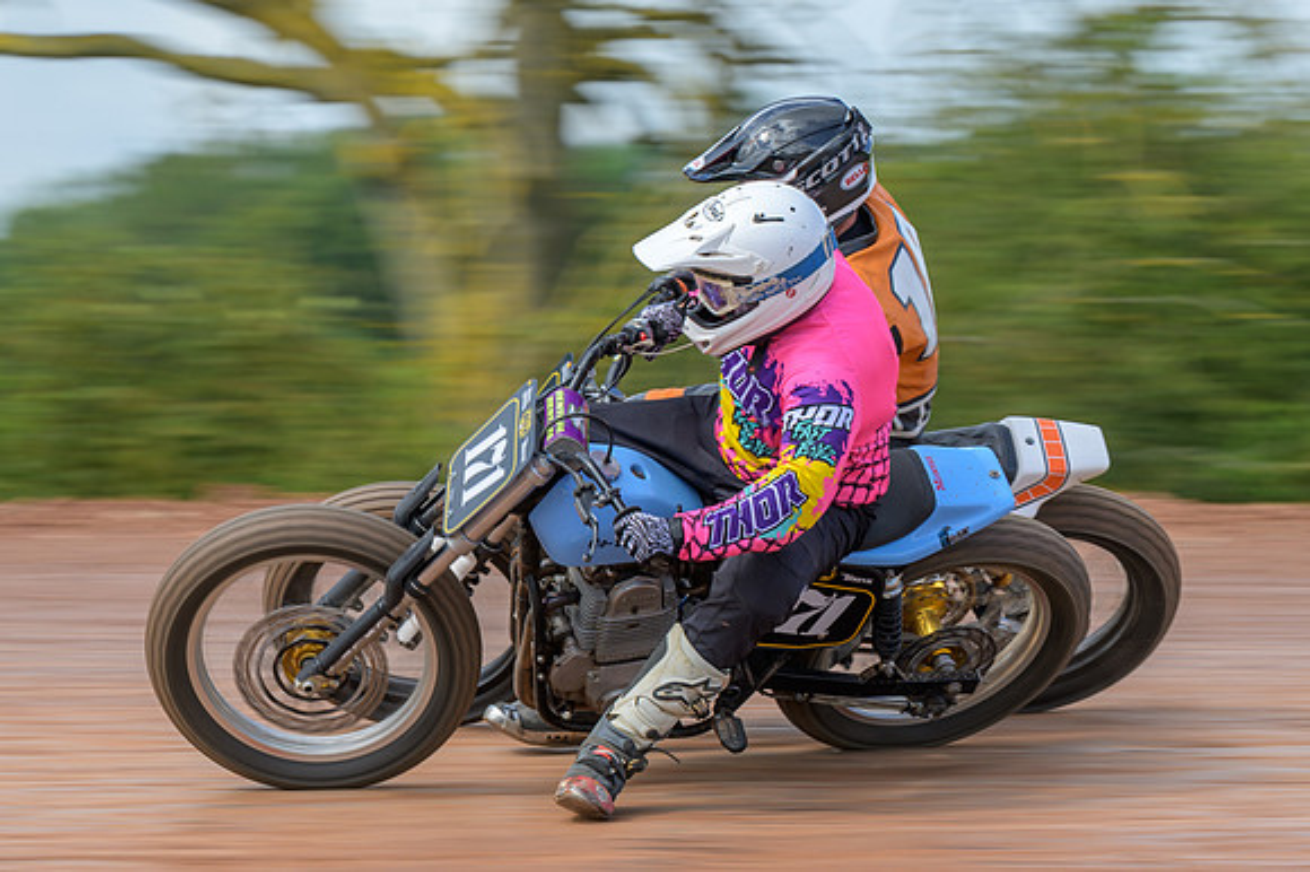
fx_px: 7881
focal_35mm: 217
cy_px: 415
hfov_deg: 9.5
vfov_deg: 6.3
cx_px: 591
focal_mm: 120
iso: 72
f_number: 8
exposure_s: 1/100
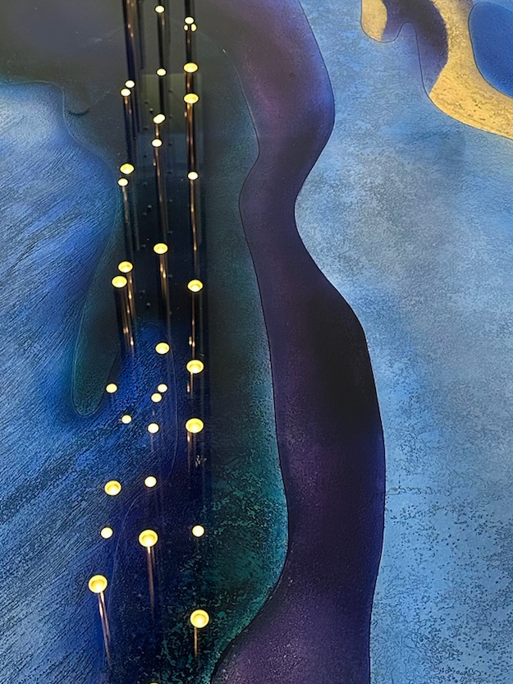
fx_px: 1166
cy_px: 342
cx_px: 228
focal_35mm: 59
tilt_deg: -47.2
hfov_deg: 24.8
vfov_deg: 32.7
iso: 200
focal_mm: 6.86
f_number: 1.78
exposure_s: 1/120
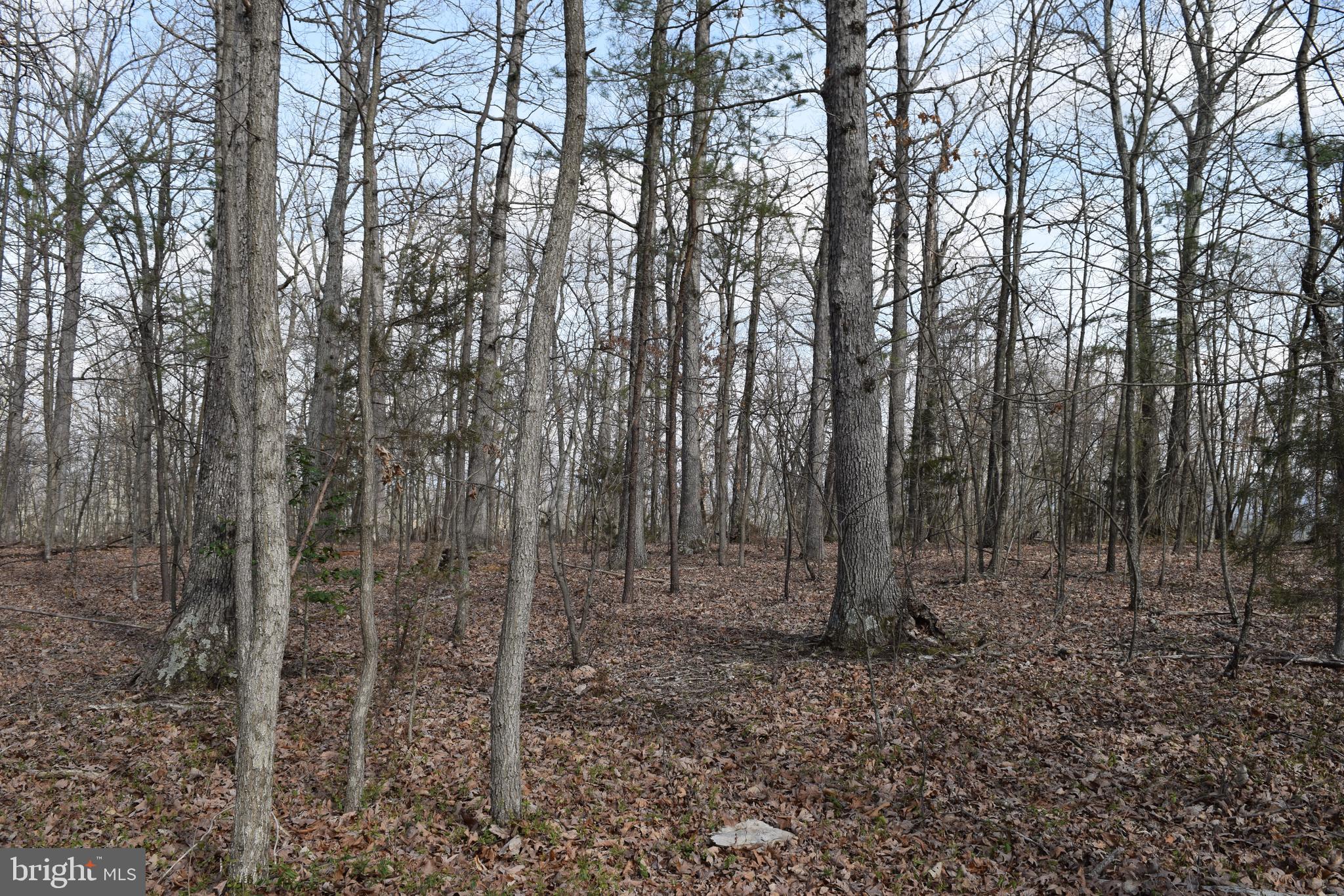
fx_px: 1008
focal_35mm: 27
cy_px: 448
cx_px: 672
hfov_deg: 67.4
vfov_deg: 47.9
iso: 200
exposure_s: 1/250
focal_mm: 18
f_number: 8
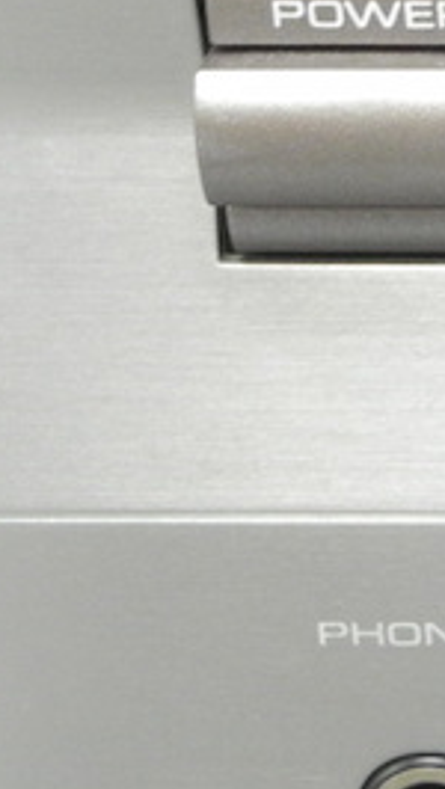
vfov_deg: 13.3
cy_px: 128
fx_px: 3371
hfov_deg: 7.0
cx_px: 1193
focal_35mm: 161
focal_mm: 8.8
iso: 400
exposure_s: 1/18.3
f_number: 3.2
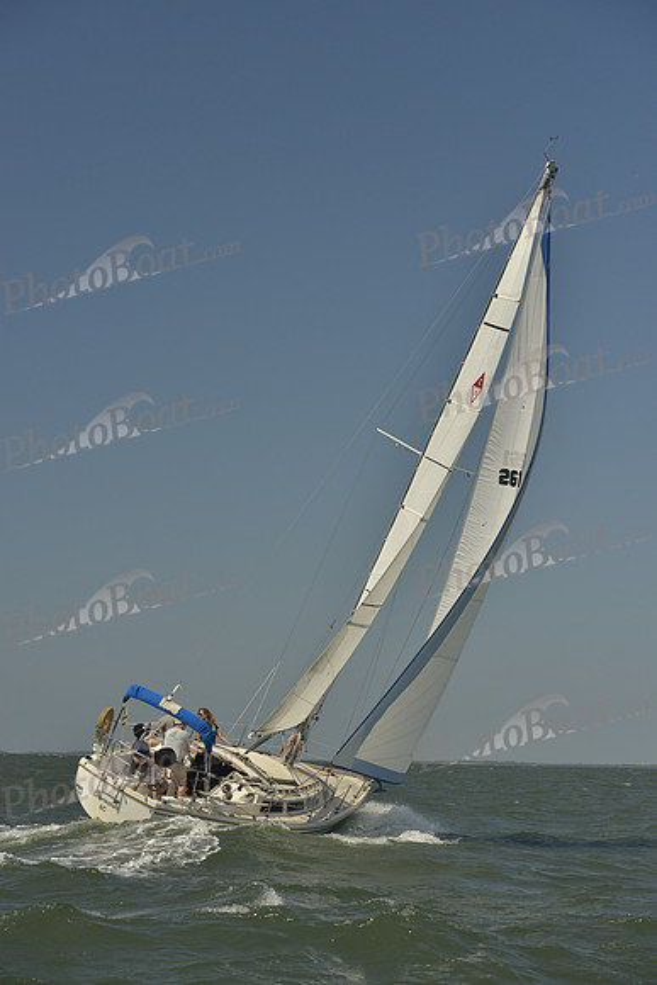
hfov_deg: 19.5
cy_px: 492
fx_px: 1915
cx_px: 328
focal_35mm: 70
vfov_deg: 28.8
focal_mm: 70
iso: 280
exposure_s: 1/1000
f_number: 8
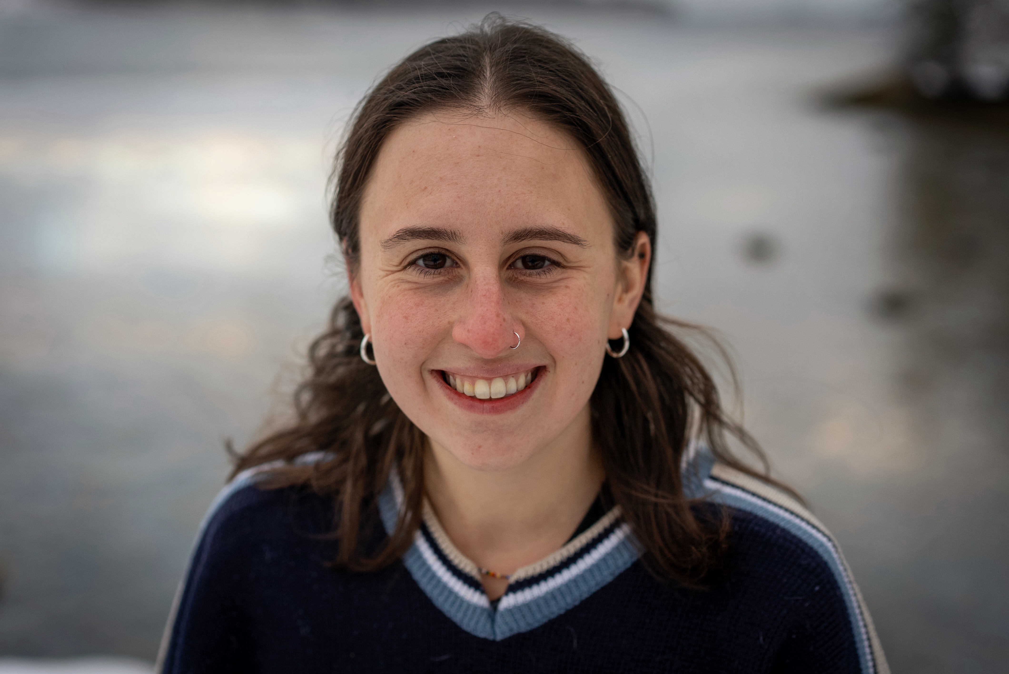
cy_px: 337
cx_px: 504
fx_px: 1542
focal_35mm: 55
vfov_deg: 24.6
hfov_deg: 36.2
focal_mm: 55
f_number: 2.8
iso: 400
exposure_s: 1/640
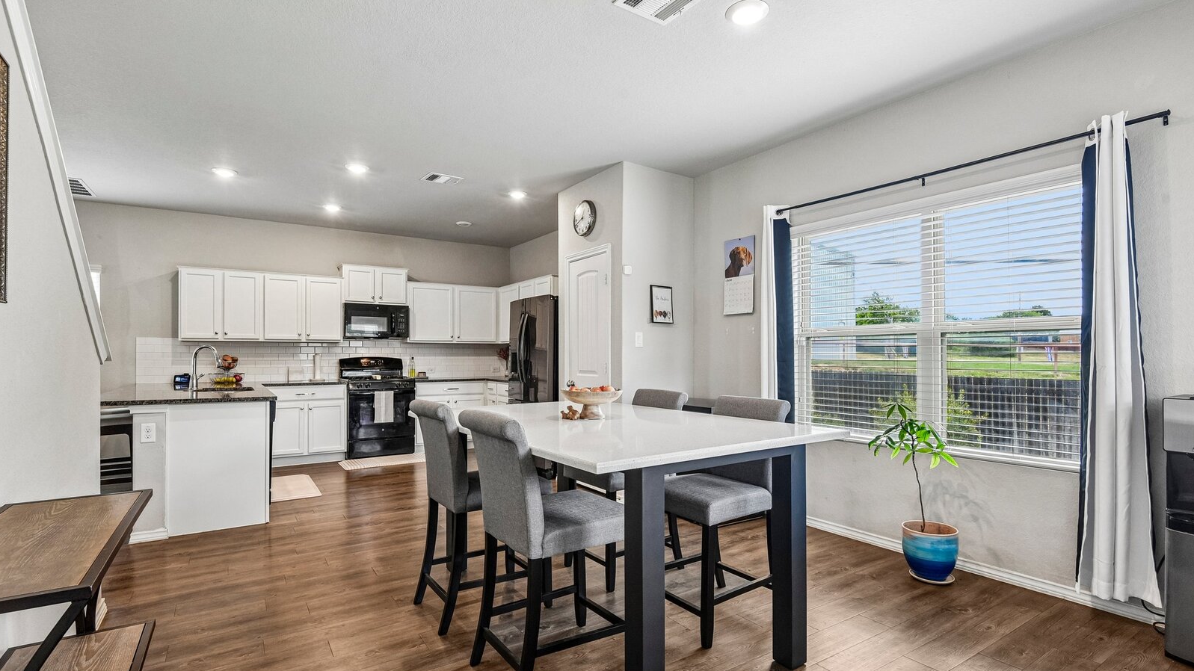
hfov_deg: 95.9
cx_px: 589
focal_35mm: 17
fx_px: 538
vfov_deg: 63.9
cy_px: 355
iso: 800
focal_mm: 16
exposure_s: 1/15
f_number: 8
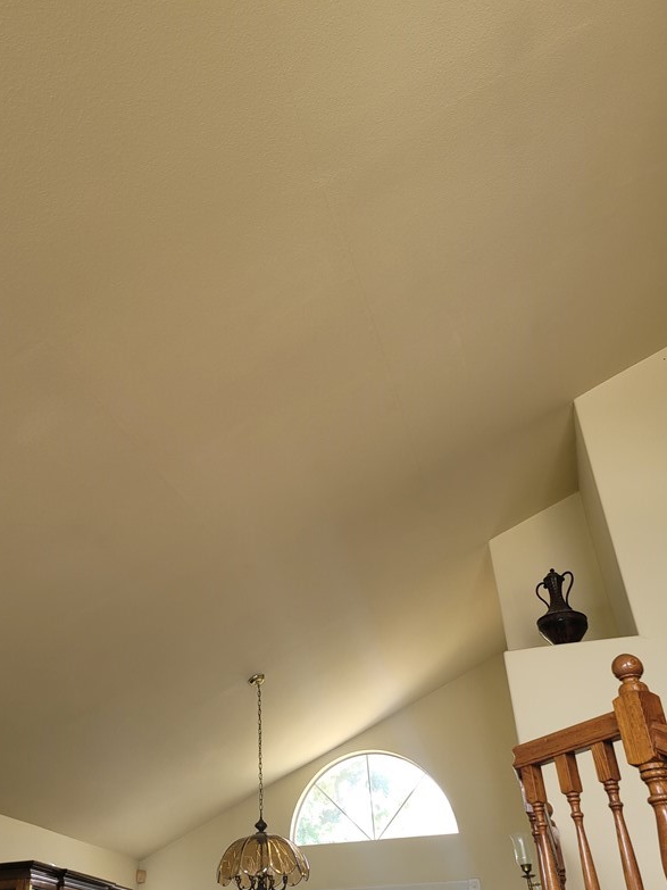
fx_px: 874
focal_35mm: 34
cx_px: 275
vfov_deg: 54.0
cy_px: 452
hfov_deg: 41.6
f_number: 1.8
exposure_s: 1/120
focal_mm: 5.4
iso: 64
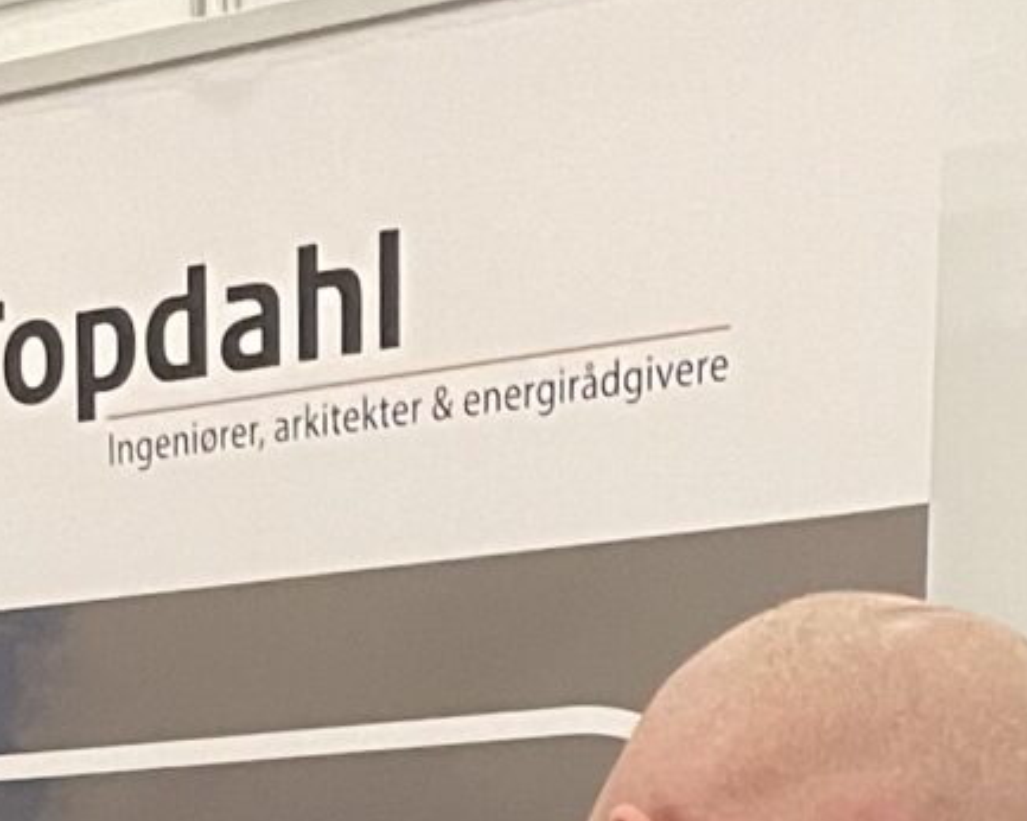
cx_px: 213
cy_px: 2093
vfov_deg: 9.1
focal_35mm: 150
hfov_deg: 12.8
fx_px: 4557
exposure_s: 1/50
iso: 320
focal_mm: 4.2
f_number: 1.6
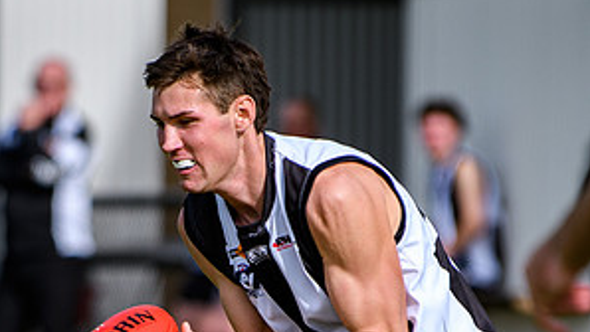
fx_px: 14980
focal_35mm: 957
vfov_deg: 1.3
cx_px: 188
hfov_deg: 2.3
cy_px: 471
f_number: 2.8
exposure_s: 1/2000
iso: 100
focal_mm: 185
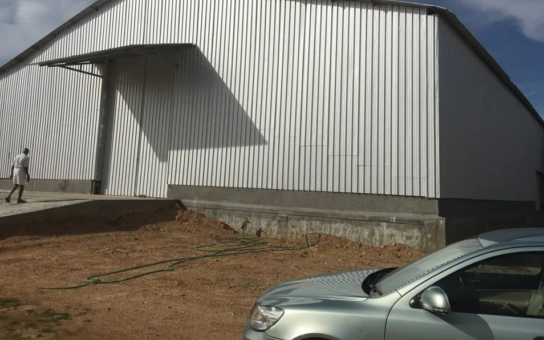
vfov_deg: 38.1
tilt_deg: +8.1
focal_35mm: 33
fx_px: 489
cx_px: 268
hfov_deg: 58.1
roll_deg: +0.2
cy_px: 131
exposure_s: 1/5917
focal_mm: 4.15
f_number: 2.2
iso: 25
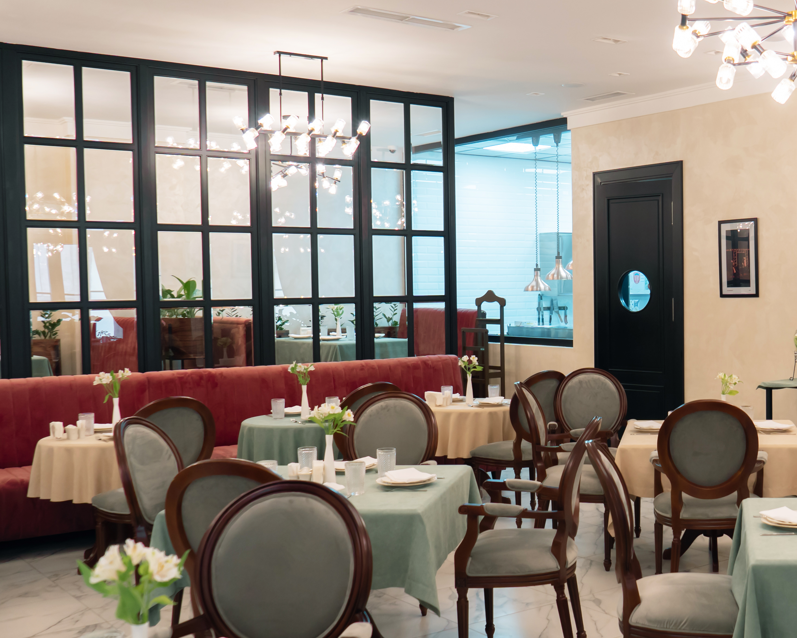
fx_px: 1085
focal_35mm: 46
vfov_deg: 32.7
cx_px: 625
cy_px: 340
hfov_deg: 38.9
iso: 640
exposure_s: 1/100
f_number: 4
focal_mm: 24
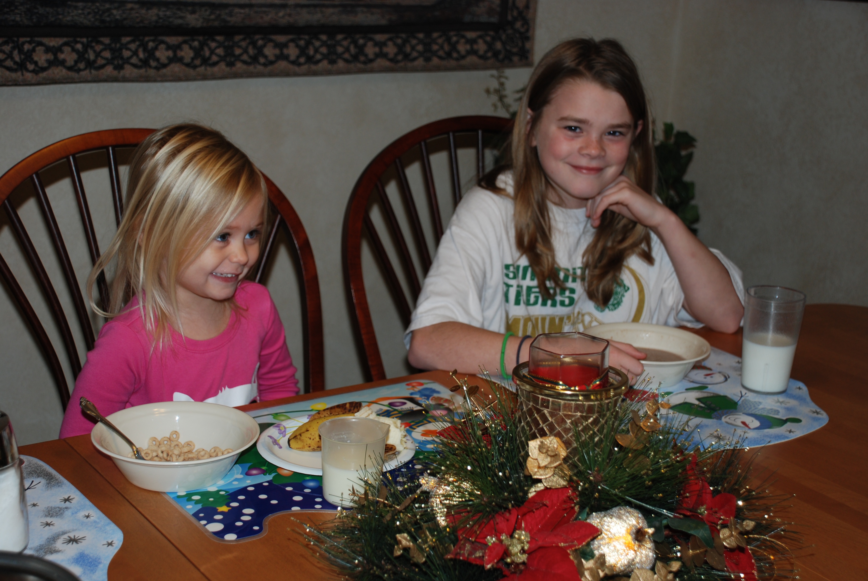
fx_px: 1376
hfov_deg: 35.0
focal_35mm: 57
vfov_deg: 23.8
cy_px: 290
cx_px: 434
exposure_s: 1/60
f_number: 4.5
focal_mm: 38
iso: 200
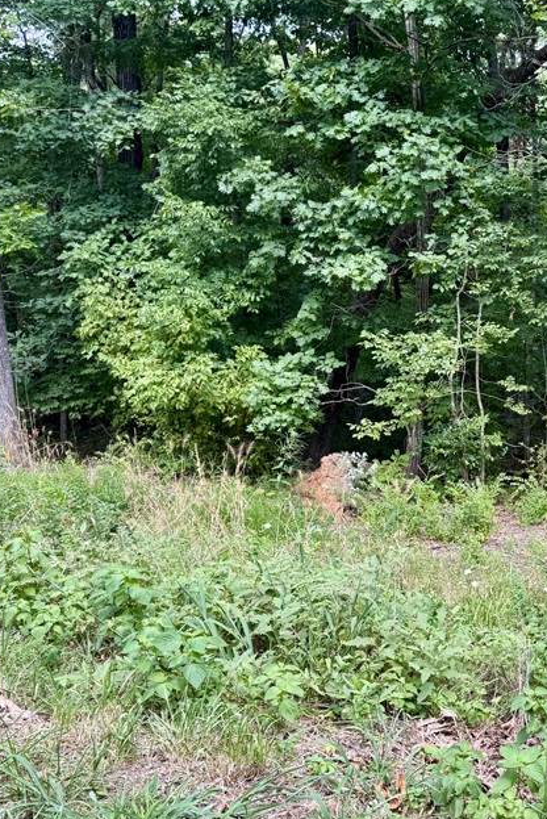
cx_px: 510
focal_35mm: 41
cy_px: 446
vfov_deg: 47.3
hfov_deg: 30.9
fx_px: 933
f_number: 1.78
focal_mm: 6.76
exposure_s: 1/222
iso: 64
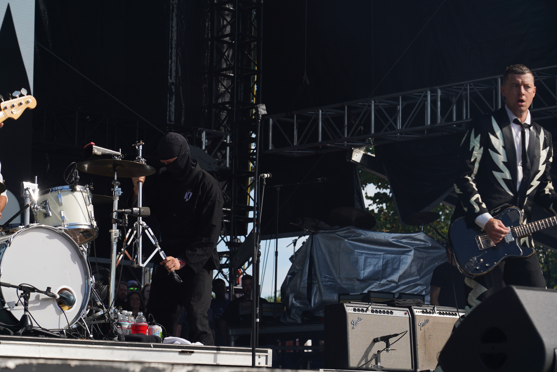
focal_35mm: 105
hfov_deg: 19.5
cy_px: 186
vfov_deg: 13.0
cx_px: 278
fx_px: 1624
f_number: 6.3
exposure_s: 1/320
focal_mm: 105
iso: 100
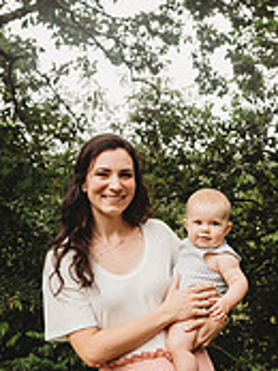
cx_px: 167
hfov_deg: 24.4
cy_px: 262
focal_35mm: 60
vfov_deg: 31.8
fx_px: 642
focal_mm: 24
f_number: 3.5
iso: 400
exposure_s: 1/160
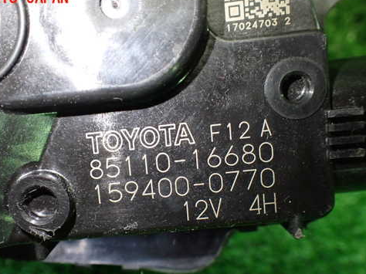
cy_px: 162
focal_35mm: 38
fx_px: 402
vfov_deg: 37.6
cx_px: 160
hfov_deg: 48.9
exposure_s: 1/125
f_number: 2.3
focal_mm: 5.4
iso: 640
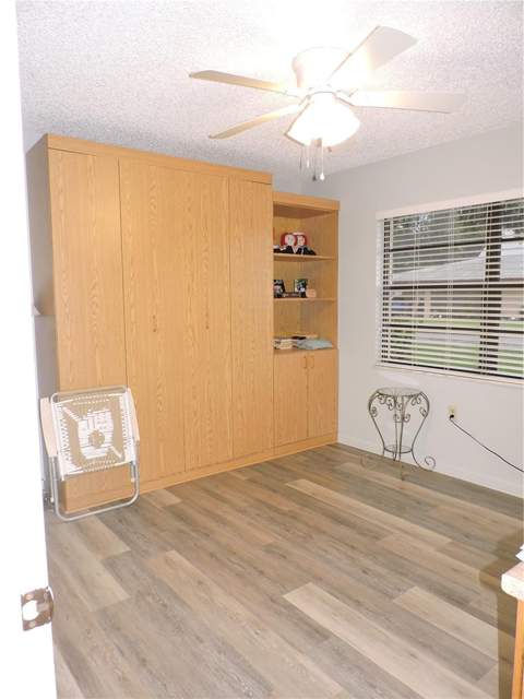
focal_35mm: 24
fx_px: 484
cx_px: 262
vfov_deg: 71.6
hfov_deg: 56.8
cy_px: 350
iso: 200
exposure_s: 1/30
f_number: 3
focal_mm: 4.3
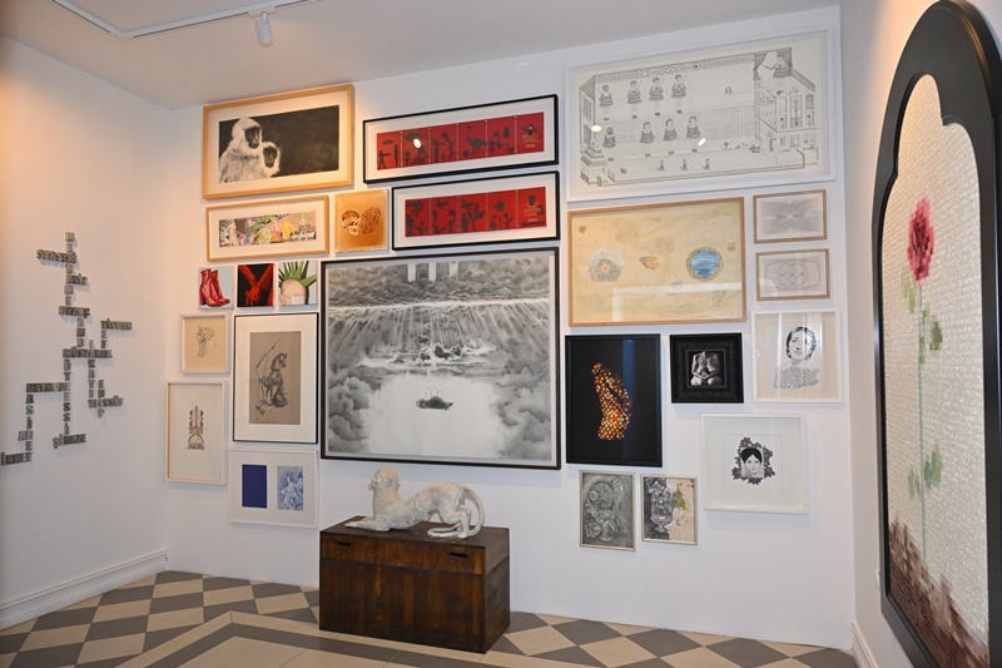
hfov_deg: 73.8
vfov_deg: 53.1
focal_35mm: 24
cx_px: 501
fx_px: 668
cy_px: 334
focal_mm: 24
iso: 800
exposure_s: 1/160
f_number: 6.3
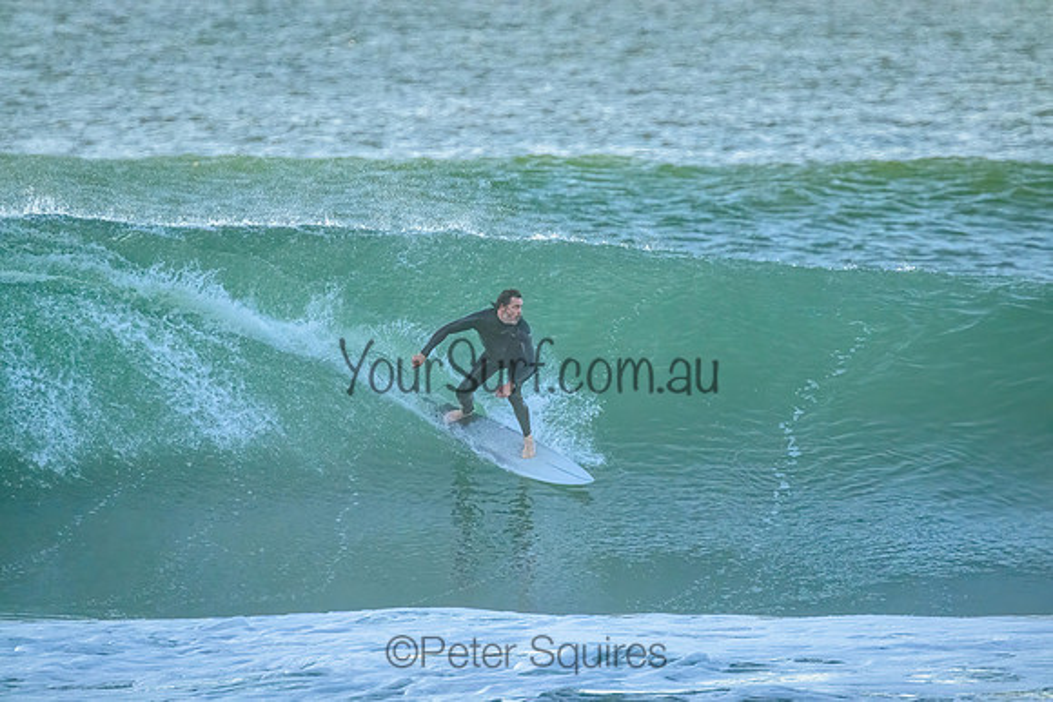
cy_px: 351
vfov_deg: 1.7
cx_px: 526
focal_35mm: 800
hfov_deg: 2.6
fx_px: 23404
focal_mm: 800
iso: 7200
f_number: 11
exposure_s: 1/1250
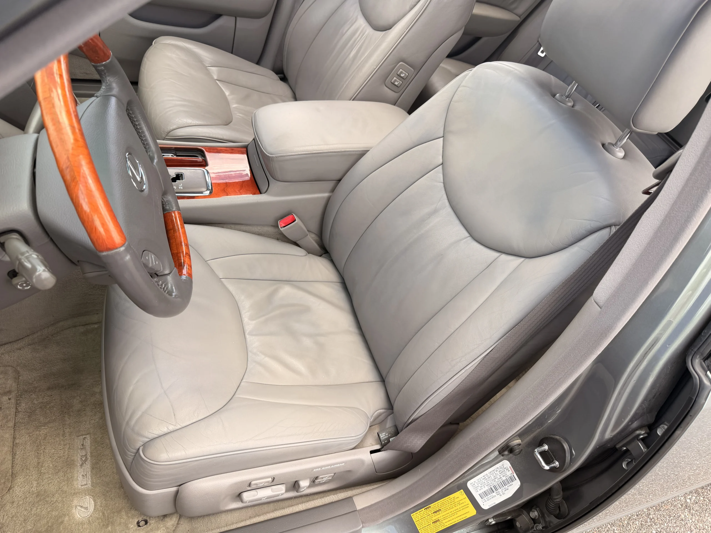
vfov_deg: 56.8
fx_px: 493
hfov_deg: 71.6
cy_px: 266
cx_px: 356
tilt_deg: -46.0
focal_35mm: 24
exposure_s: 1/547
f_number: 1.78
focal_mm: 6.76
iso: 80
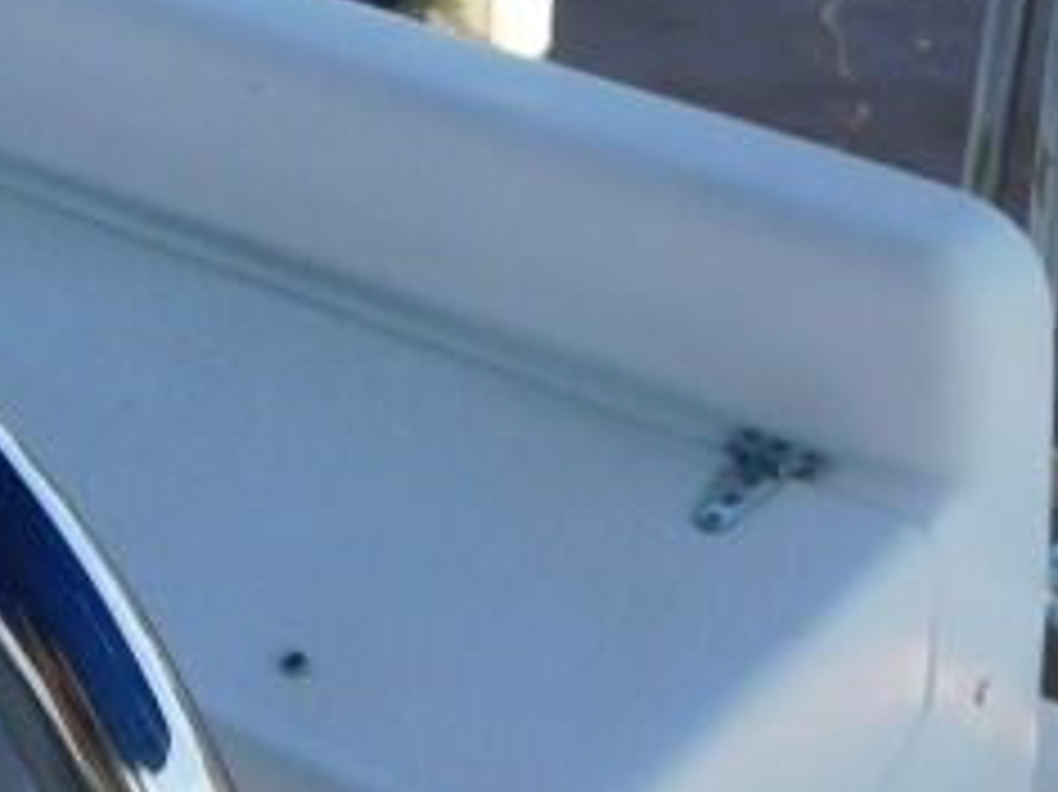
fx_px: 3116
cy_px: -266
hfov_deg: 19.0
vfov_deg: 13.9
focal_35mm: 102
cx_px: 167
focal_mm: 5.3
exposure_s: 1/800
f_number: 3.2
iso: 125
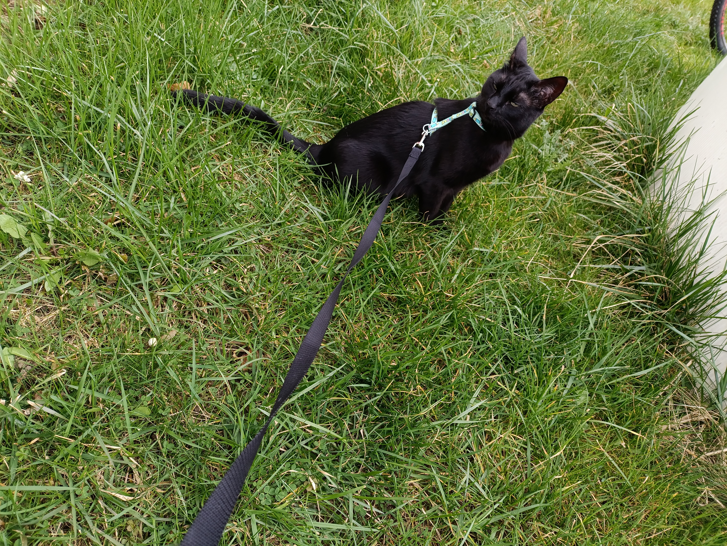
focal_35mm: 25
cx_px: 364
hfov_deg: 69.4
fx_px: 525
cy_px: 273
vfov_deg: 54.9
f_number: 1.7
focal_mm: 4.71
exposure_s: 1/100
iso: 64
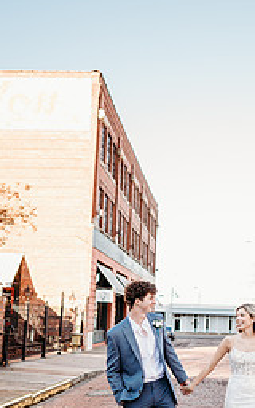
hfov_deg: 29.6
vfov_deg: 45.7
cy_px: 261
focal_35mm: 43
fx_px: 478
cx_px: 175
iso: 100
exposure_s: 1/400
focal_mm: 24
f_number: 2
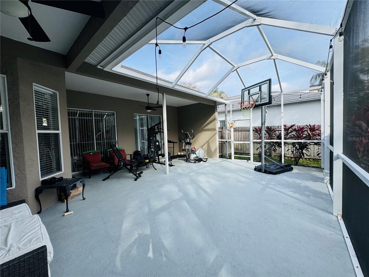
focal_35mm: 14
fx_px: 149
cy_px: 138
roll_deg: +2.2
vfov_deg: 85.7
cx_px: 184
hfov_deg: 102.1
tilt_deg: -2.2
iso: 40
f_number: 2.2
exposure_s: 1/462
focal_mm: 2.22
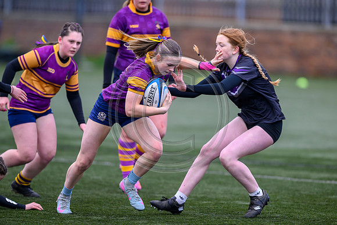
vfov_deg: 3.4
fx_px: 3745
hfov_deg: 5.2
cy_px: 112
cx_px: 168
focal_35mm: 400
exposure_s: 1/1600
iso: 640
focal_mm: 400
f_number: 3.5
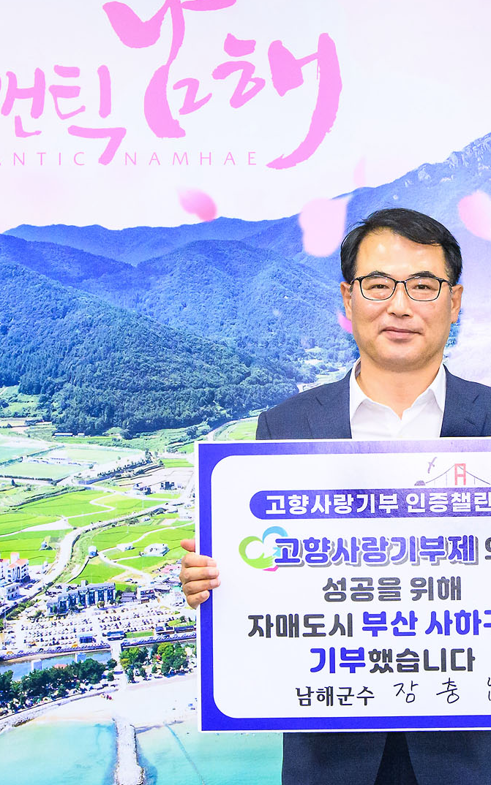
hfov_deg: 17.5
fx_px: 1585
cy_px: 384
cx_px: 344
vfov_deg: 27.9
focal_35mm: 74
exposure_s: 1/160
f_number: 4
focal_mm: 26
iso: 1600
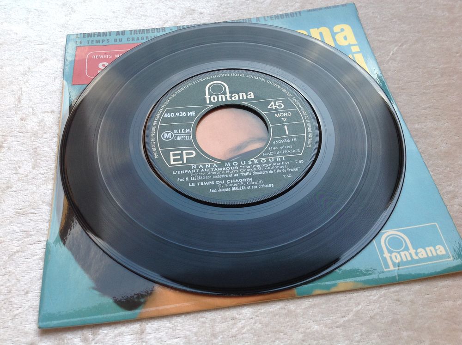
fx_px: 466
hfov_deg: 52.7
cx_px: 231
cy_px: 172
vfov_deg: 40.6
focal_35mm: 35
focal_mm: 4.28
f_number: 2.4
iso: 64
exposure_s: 1/60
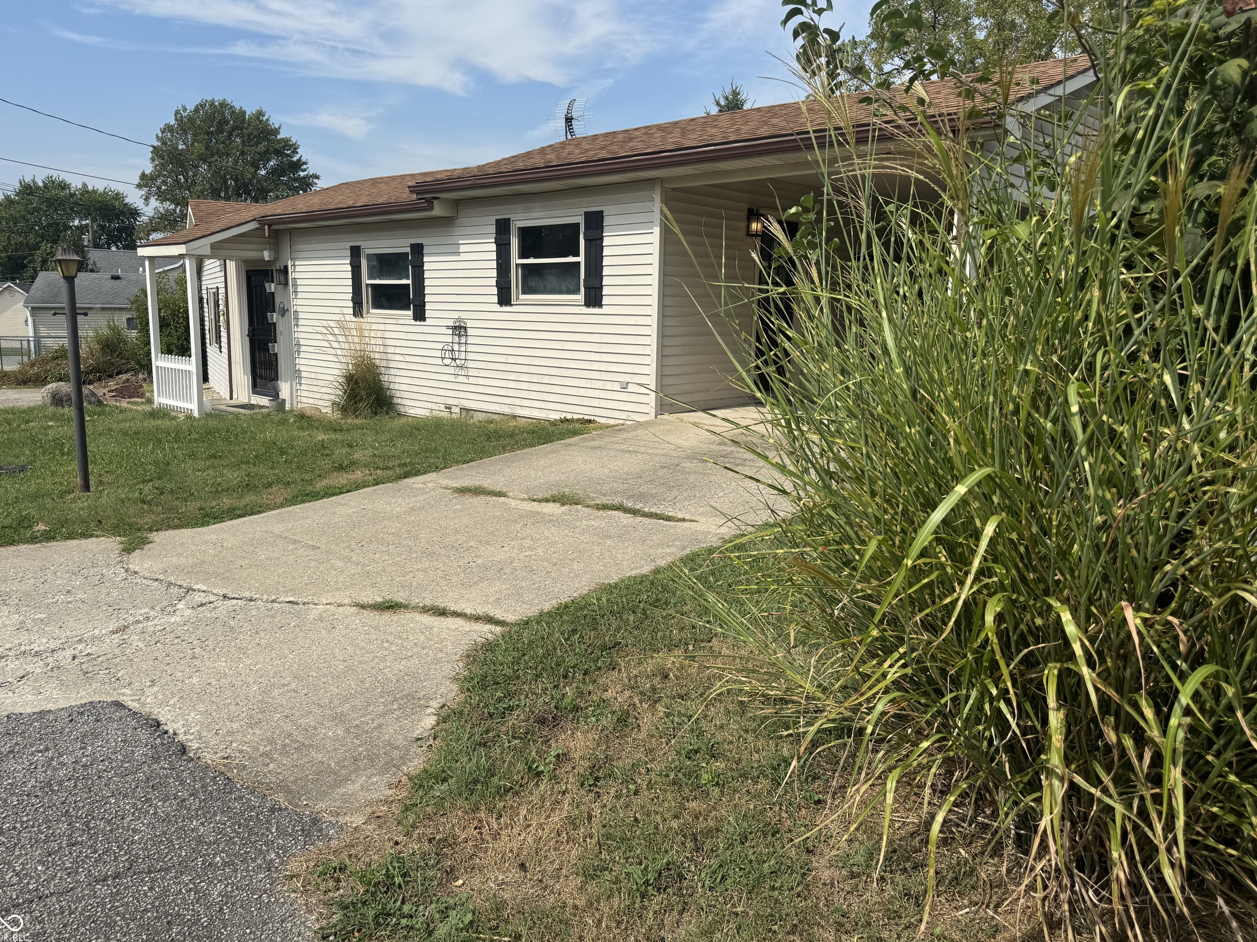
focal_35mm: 25
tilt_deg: -10.5
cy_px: 462
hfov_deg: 69.4
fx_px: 908
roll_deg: -1.7
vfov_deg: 54.9
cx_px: 621
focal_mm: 6.76
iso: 80
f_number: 1.78
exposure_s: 1/4608
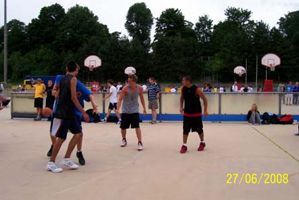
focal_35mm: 36
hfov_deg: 53.1
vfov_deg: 36.9
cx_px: 152
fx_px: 299
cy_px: 94
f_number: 5.1
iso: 80
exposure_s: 1/275
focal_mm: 5.6
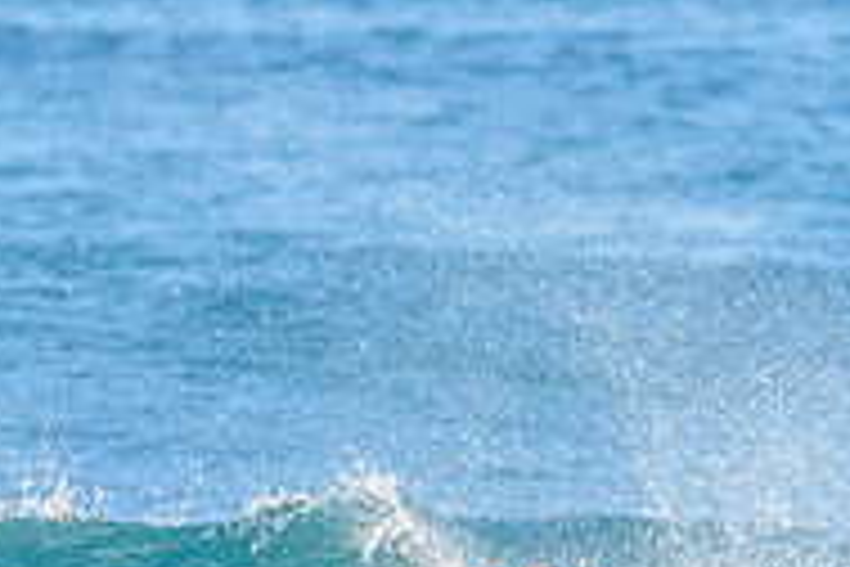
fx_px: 36240
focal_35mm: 1535
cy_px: 781
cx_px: 549
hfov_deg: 1.3
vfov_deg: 0.9
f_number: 5.6
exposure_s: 1/2000
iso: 640
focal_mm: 500
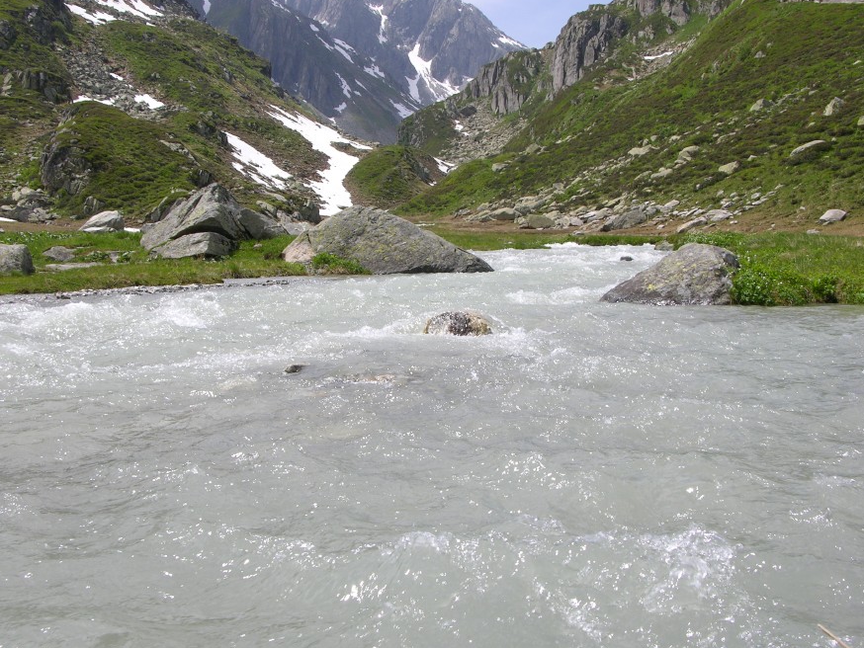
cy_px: 318
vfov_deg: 35.2
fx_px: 1024
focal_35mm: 41
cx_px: 411
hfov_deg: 45.7
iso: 50
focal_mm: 8.9
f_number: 6.3
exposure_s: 1/251
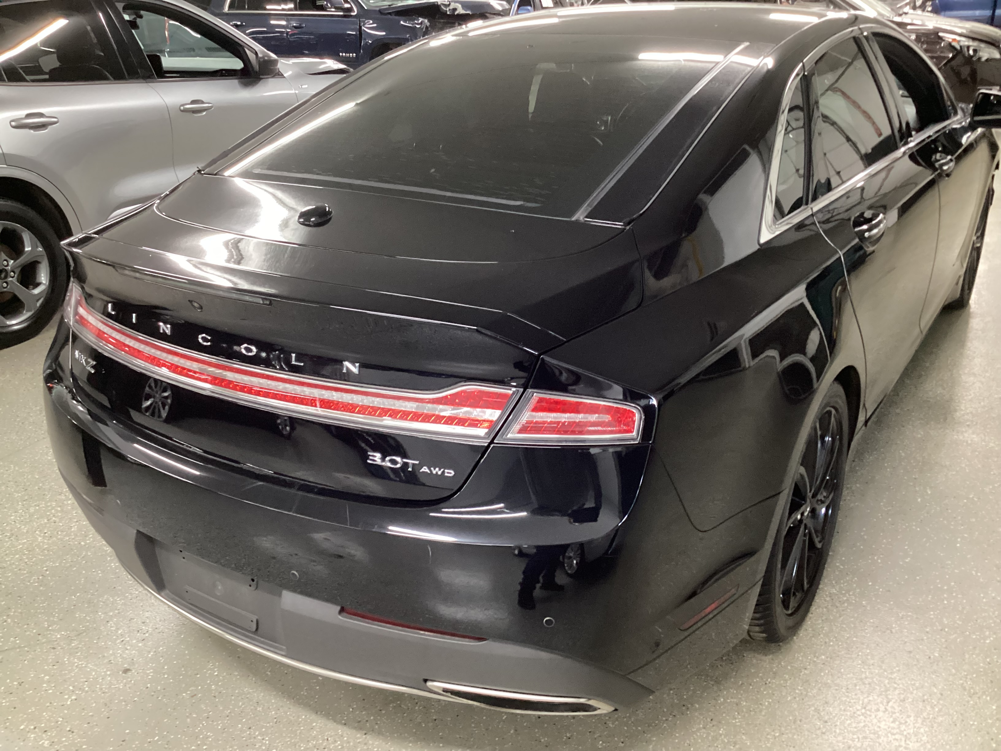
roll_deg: +1.4
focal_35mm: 31
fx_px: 896
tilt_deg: -23.6
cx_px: 500
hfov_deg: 58.4
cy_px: 376
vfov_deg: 45.4
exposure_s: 1/30
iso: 500
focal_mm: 3.3
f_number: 2.4
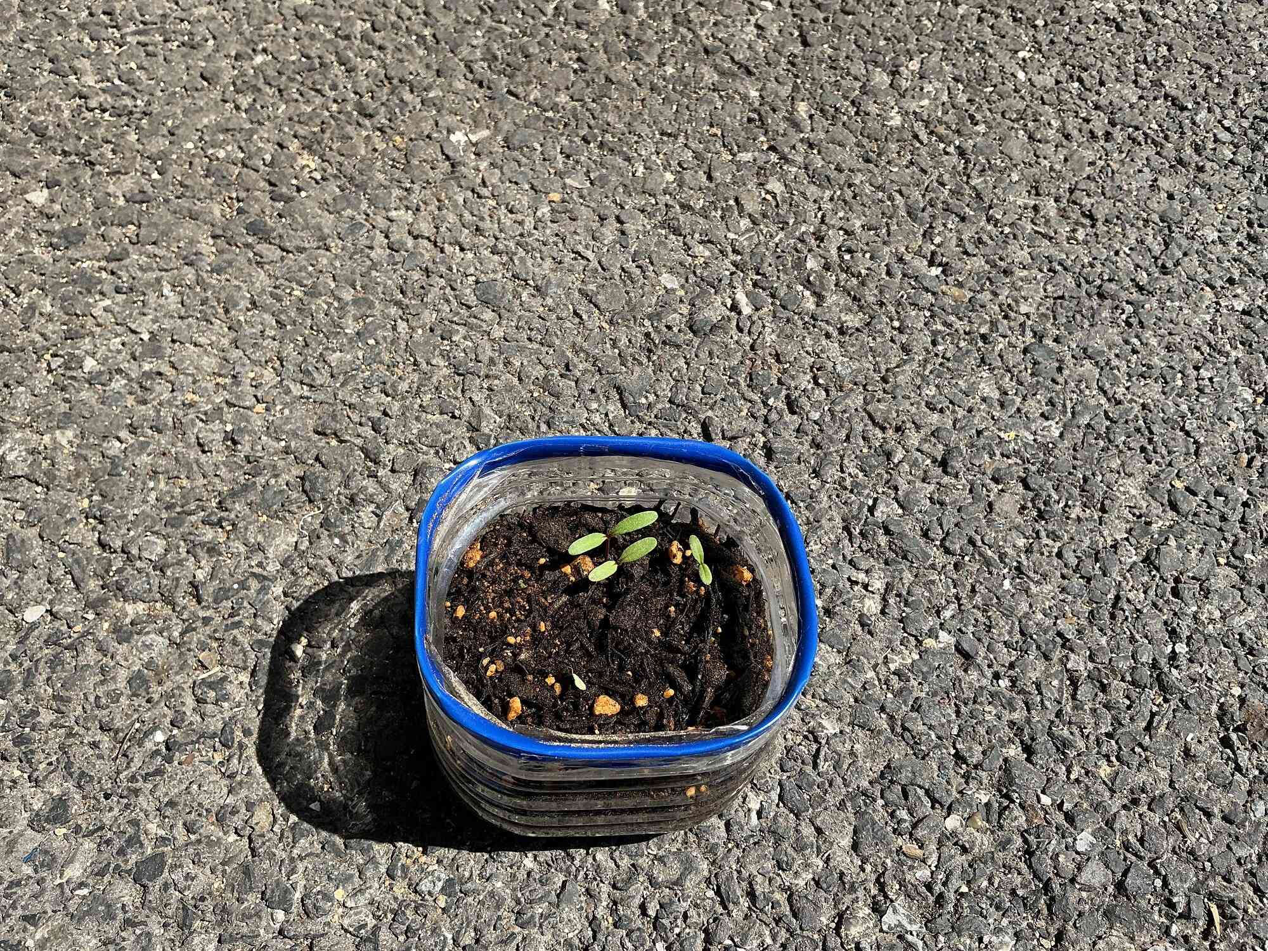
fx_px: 1062
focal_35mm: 29
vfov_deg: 48.2
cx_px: 634
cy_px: 476
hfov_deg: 61.7
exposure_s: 1/1342
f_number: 1.8
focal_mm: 3
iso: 25
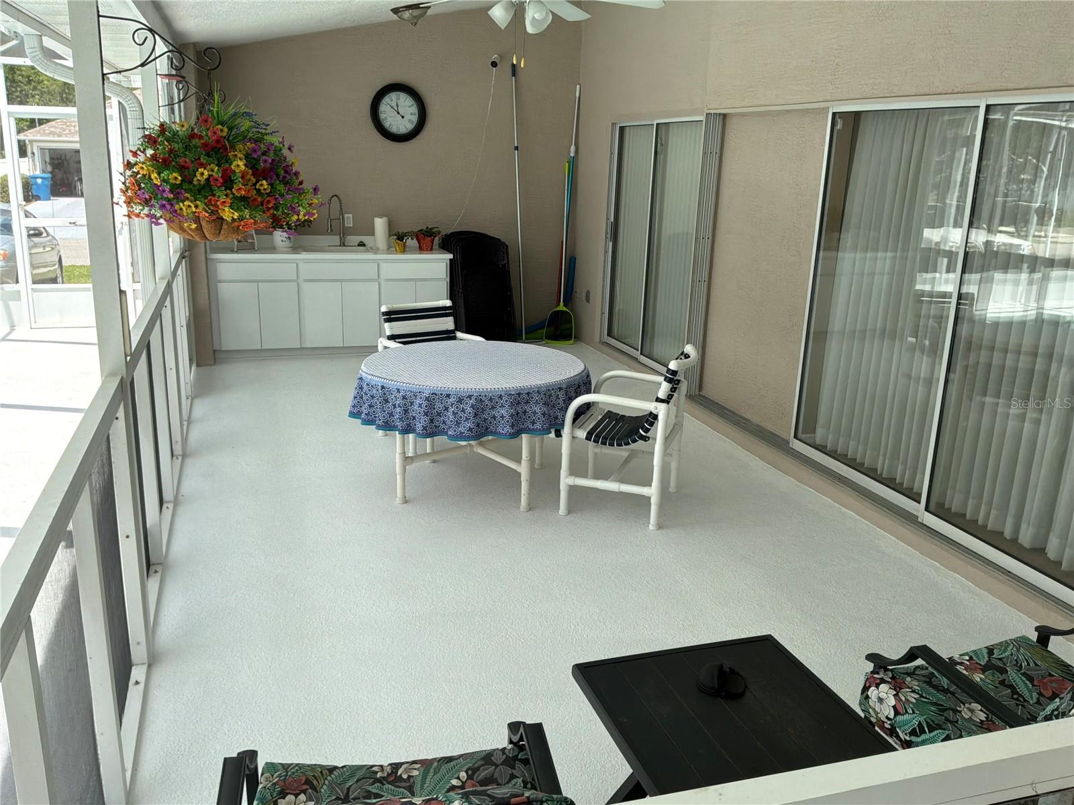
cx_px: 537
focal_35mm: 28
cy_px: 402
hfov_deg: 63.4
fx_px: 869
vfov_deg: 49.7
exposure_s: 1/635
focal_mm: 3
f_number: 1.8
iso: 32
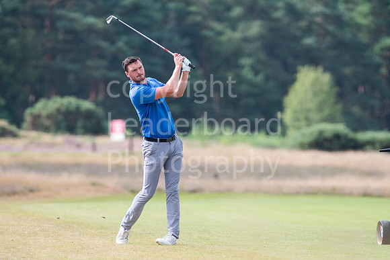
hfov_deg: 4.6
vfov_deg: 3.1
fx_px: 4876
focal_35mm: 450
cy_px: 130
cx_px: 195
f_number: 5
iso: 800
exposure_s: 1/3200
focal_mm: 300
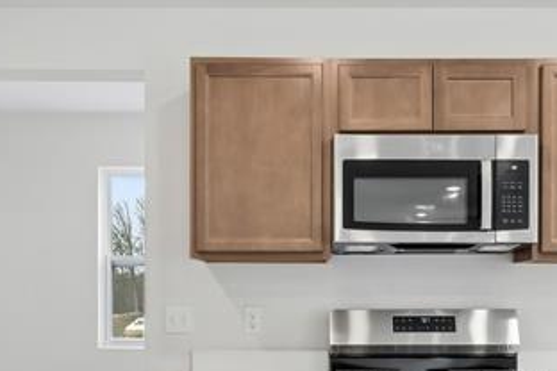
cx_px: 352
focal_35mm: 46
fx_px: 712
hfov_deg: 42.4
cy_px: 308
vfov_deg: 28.5
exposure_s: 1.3
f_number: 9
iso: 64
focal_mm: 14
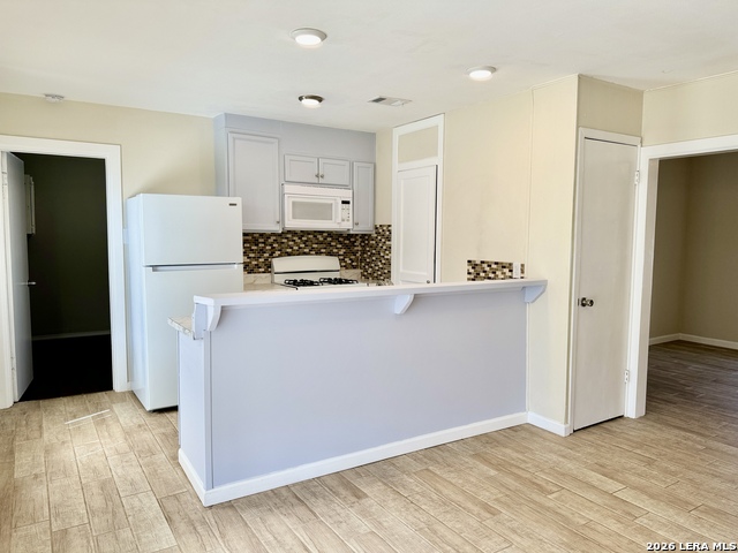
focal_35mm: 24
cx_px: 369
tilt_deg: -5.4
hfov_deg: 71.6
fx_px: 512
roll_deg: -0.9
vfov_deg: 56.8
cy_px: 276
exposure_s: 1/168
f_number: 1.78
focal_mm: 6.86
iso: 64
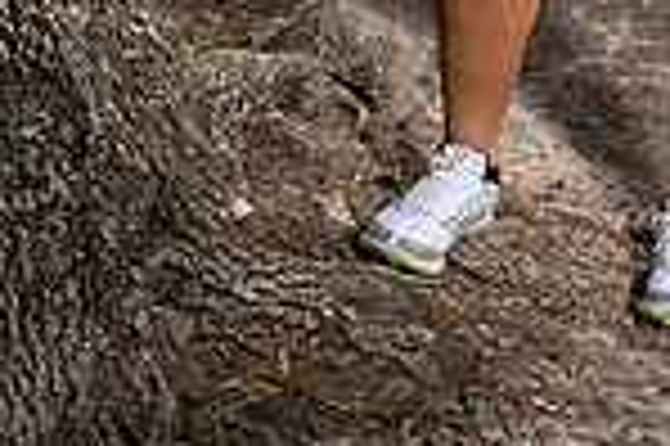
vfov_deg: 7.9
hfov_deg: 12.5
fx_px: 3030
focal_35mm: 163
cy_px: -536
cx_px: 634
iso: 250
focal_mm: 54
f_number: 4
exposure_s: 1/1600
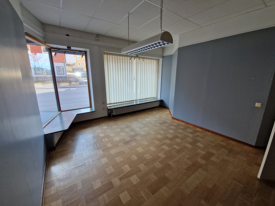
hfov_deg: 106.2
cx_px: 138
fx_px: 103
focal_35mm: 13
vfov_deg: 89.9
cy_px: 103
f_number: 2.2
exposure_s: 1/100
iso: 64
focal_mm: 2.2
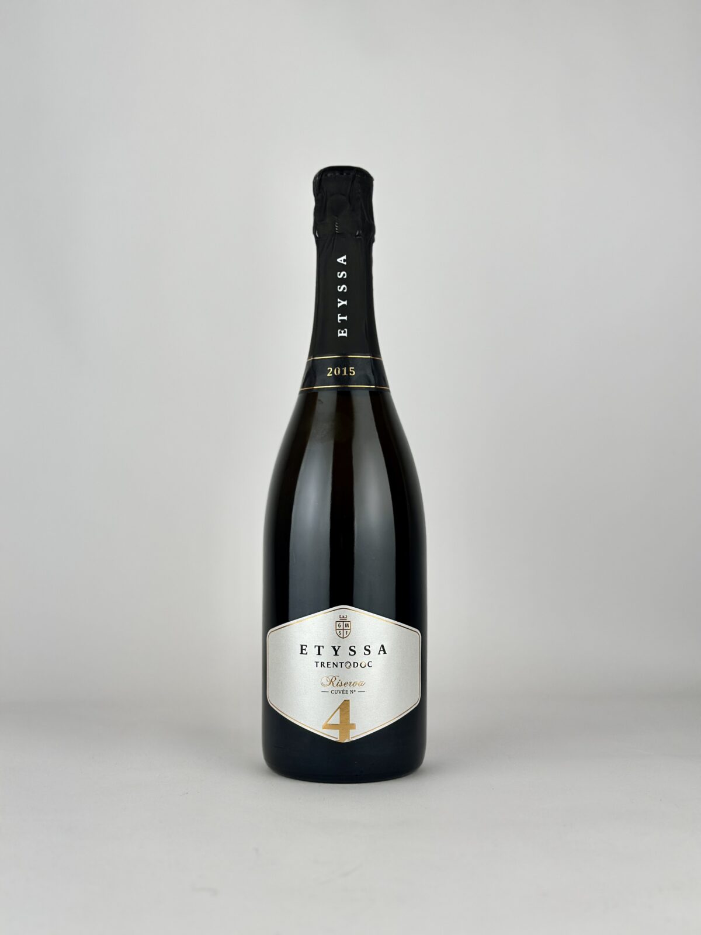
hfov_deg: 30.3
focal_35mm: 48
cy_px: 468
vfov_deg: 39.7
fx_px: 1296
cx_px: 350
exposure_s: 1/836
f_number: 1.78
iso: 80
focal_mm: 6.86
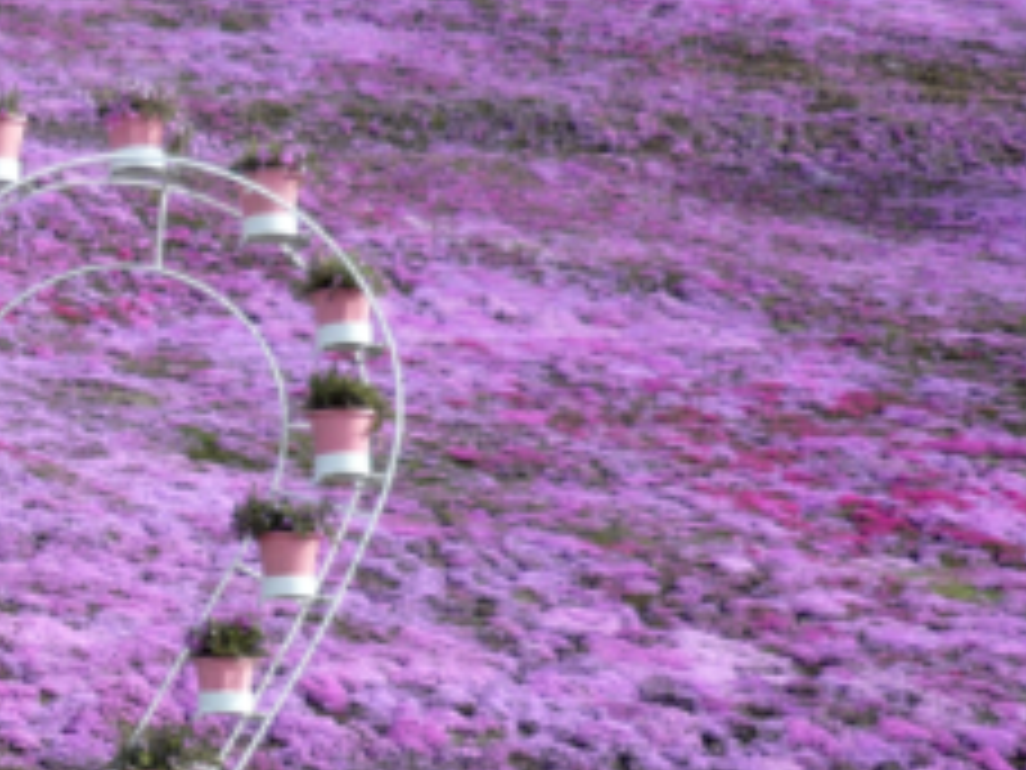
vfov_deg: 16.8
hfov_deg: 21.0
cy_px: 639
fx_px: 2579
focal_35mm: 87
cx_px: -194
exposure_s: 1/500
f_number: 2.8
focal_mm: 5.5
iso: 100
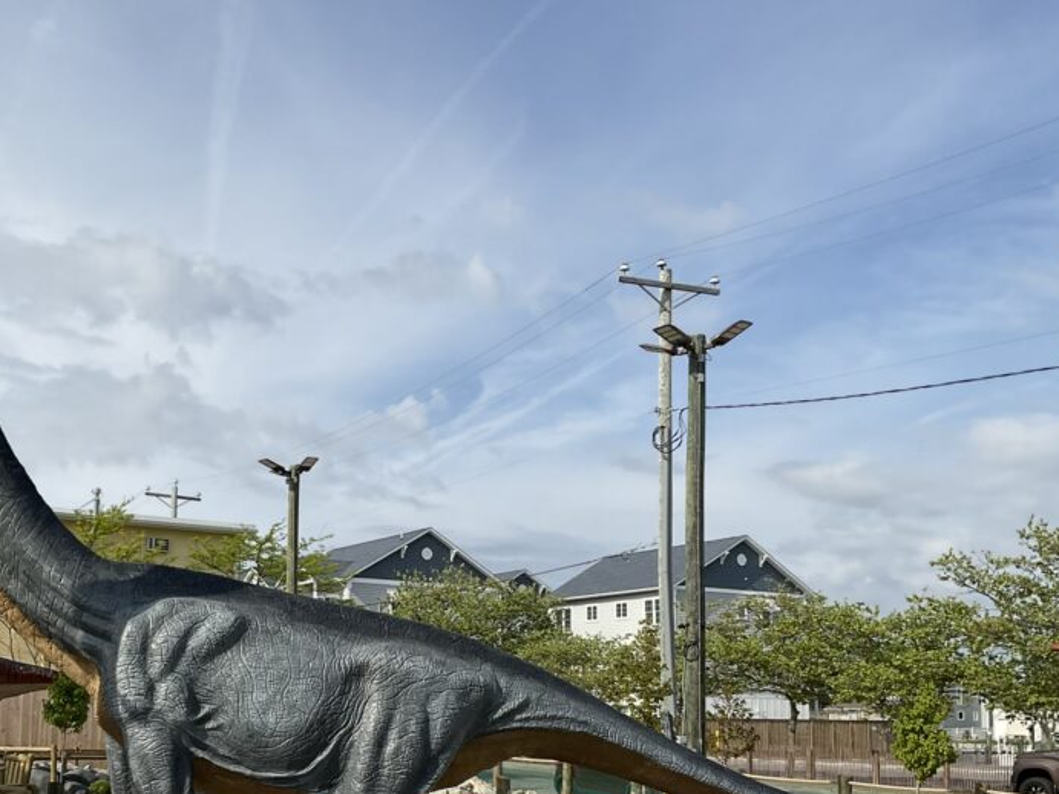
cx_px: 340
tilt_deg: +5.8
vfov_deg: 33.0
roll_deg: -0.9
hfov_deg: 43.2
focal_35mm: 43
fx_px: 1315
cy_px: 587
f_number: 1.8
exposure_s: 1/2538
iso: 16
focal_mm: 3
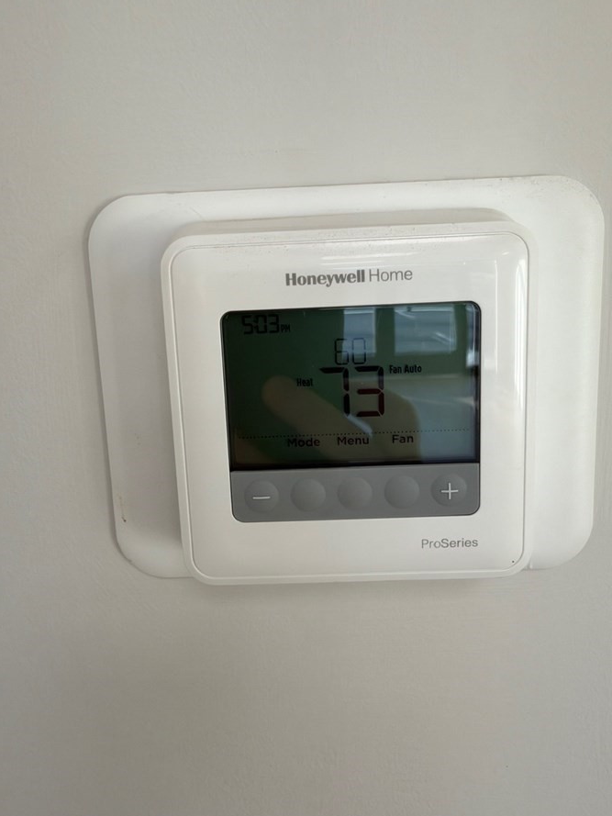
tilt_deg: -9.0
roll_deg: +2.1
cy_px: 419
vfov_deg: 65.3
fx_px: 636
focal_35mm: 27
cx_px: 296
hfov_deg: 51.4
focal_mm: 2.22
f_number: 2.2
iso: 50
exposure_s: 1/120
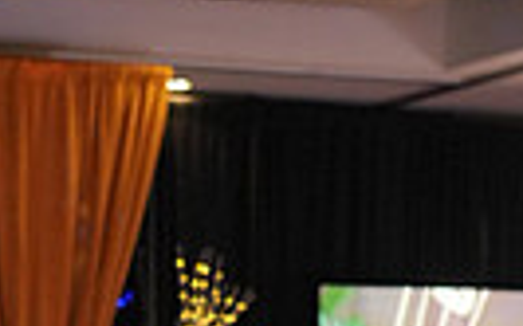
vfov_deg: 5.6
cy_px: 931
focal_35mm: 222
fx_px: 3163
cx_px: 57
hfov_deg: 9.4
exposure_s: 1/400
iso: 2000
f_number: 4
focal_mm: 50
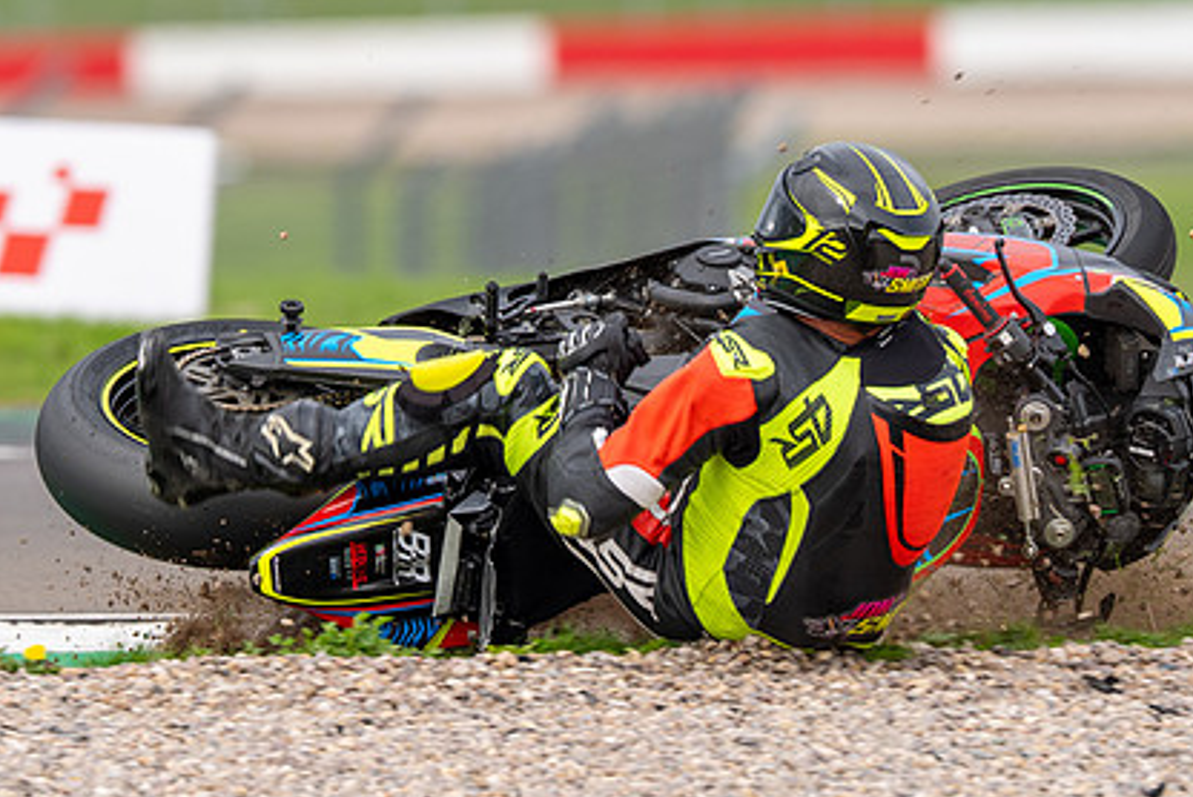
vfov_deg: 1.5
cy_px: 242
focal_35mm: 923
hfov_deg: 2.2
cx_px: 548
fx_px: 30607
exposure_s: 1/500
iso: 250
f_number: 6.3
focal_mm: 600
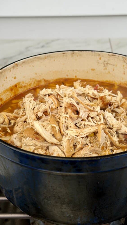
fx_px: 317
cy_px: 112
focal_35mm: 53
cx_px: 79
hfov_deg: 22.6
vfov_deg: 39.2
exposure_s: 1/652
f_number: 1.78
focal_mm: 6.76
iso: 64
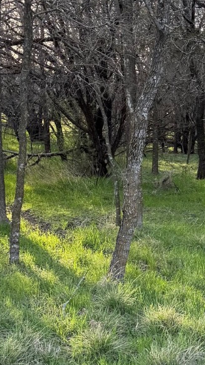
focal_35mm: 69
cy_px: 204
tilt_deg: -6.9
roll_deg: +0.8
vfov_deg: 30.5
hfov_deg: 17.0
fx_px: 667
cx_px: 215
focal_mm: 6.76
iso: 80
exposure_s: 1/253
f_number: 1.78
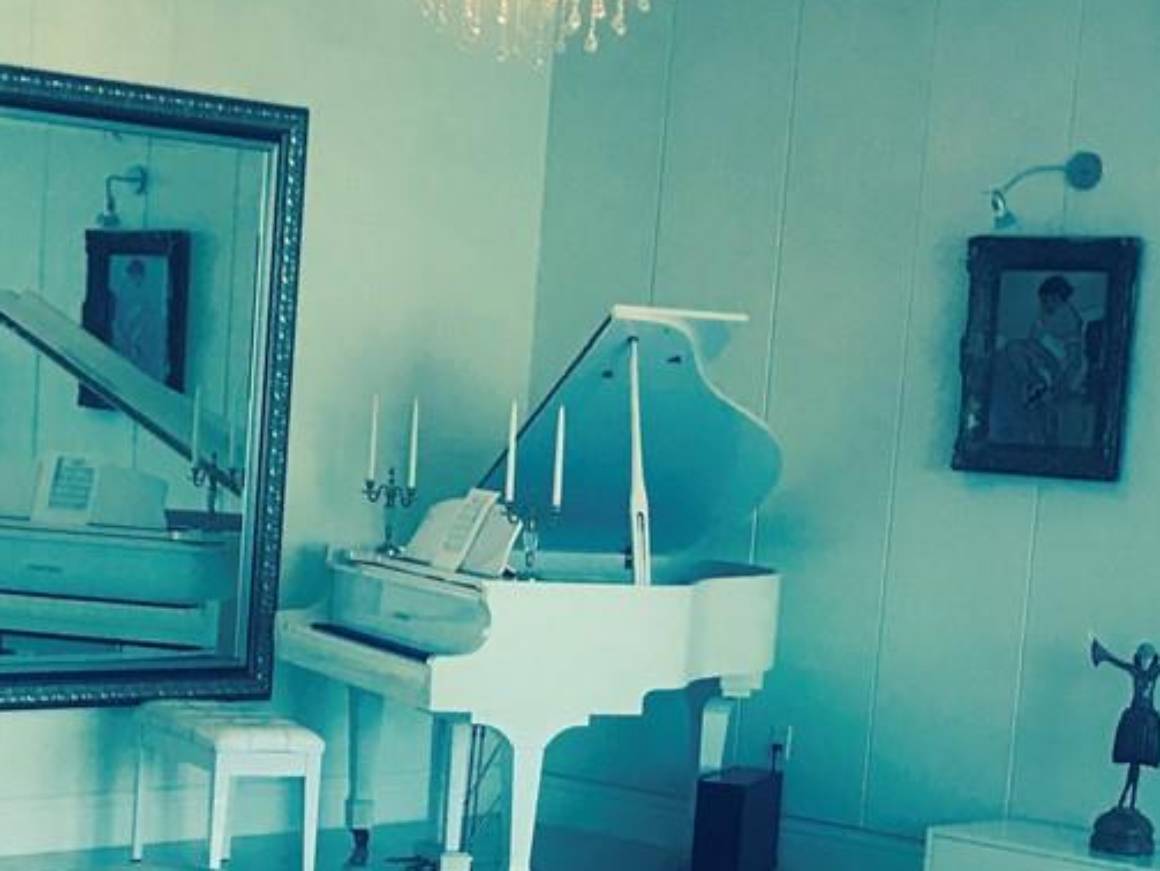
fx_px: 2985
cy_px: 781
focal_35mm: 89
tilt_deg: -6.7
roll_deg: -2.8
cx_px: 214
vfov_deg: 16.4
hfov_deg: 21.7
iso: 25
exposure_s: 1/40
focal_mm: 3.99
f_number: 1.8
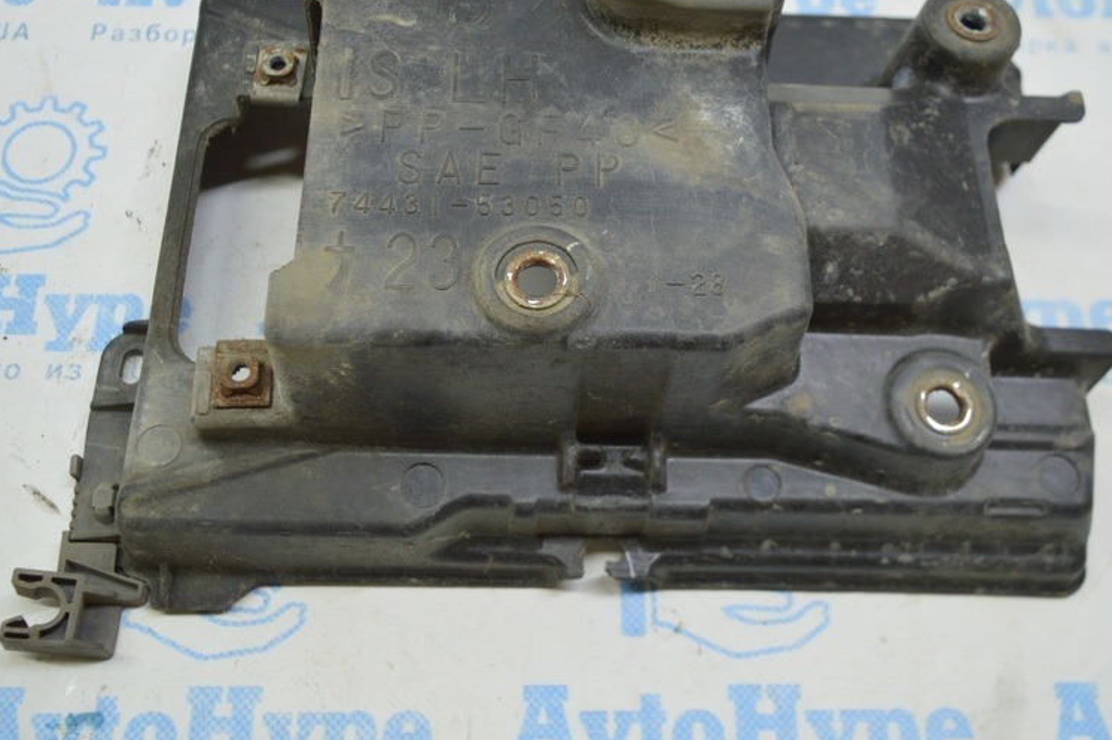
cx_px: 554
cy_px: 287
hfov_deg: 51.9
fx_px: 1142
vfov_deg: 35.7
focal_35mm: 37
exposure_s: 1/60
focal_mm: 18
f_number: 3.5
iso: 400
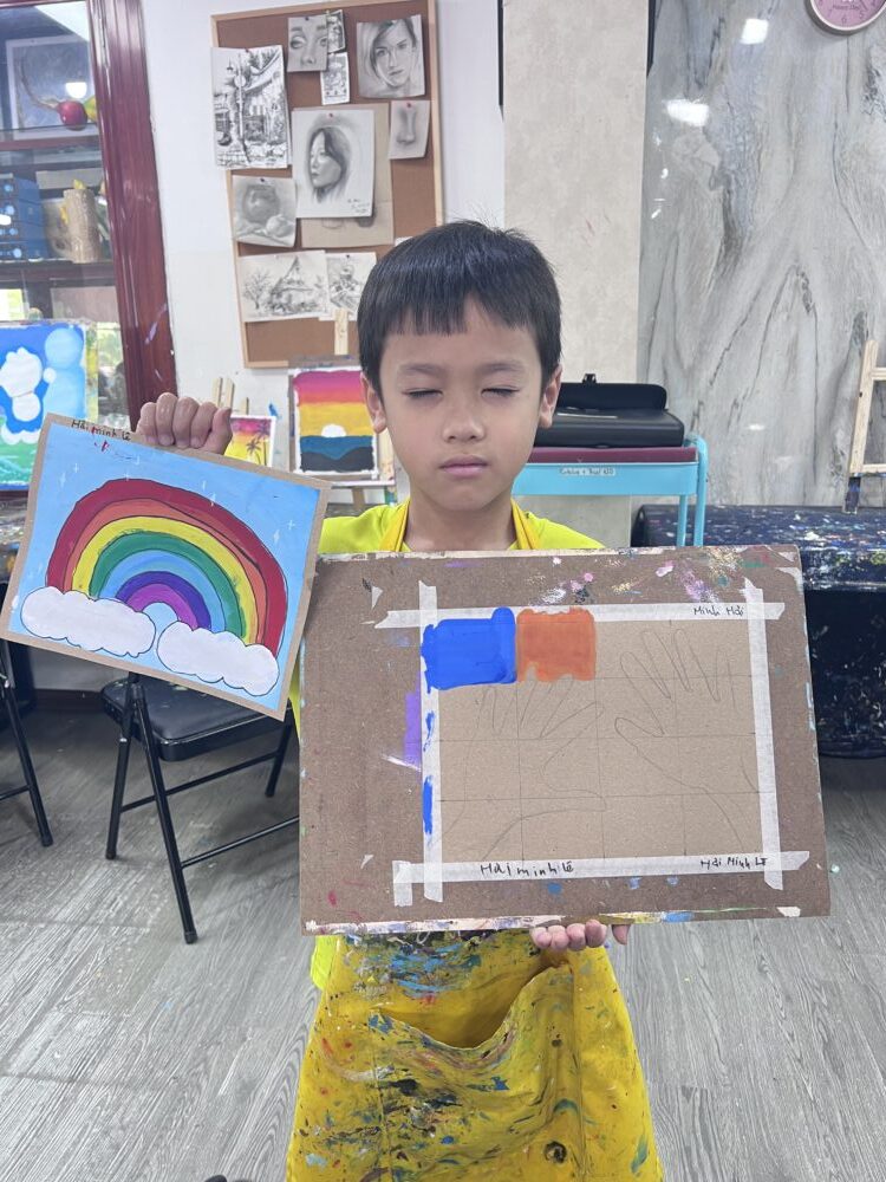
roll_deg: +1.4
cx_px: 443
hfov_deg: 53.1
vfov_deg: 67.3
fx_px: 887
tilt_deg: -15.0
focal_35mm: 26
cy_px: 591
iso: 80
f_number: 1.5
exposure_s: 1/50
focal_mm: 5.7
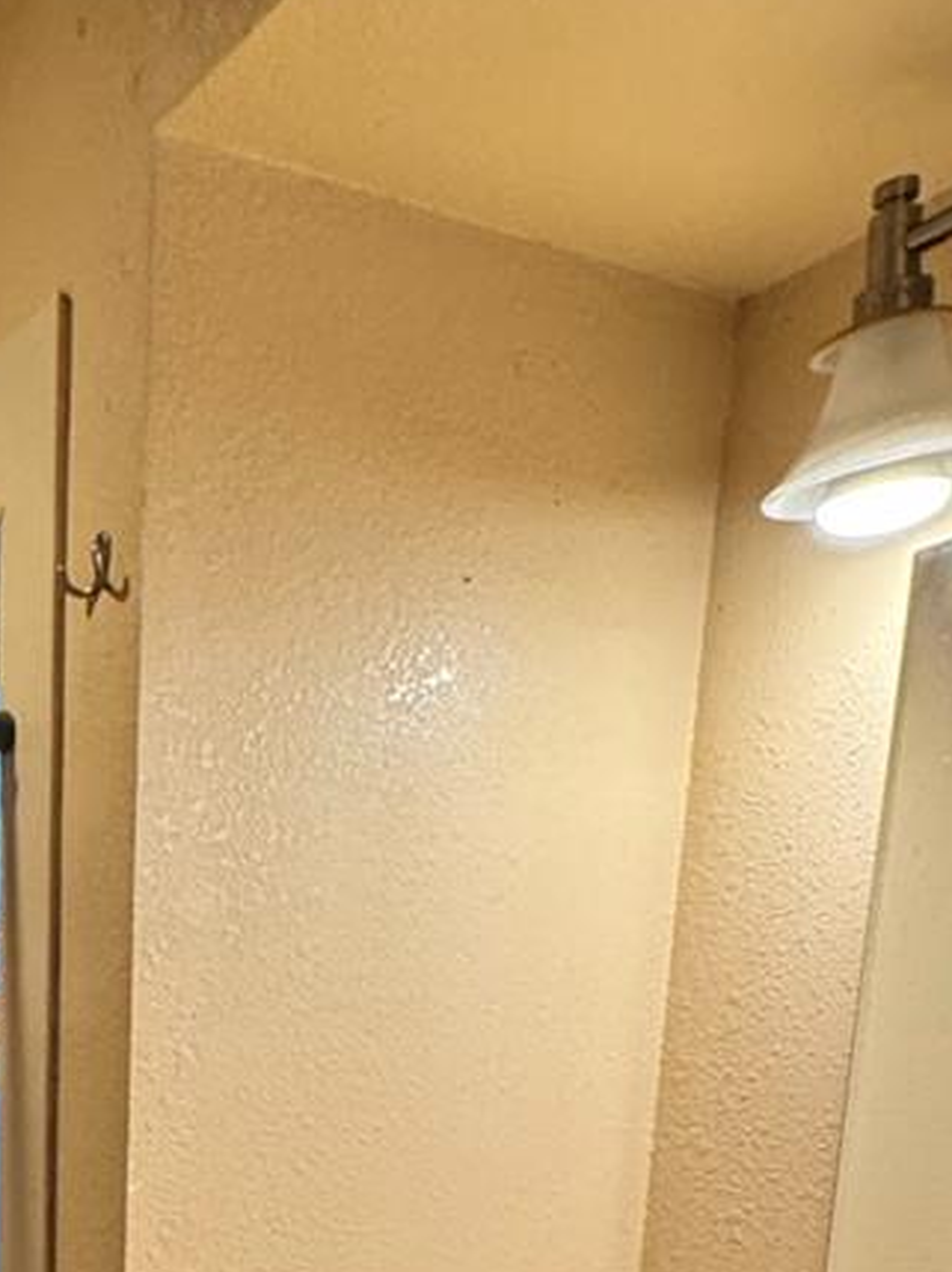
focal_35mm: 49
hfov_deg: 27.6
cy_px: 1663
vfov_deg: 30.5
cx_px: -34
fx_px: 1799
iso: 320
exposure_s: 1/120
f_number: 2.2
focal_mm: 2.22
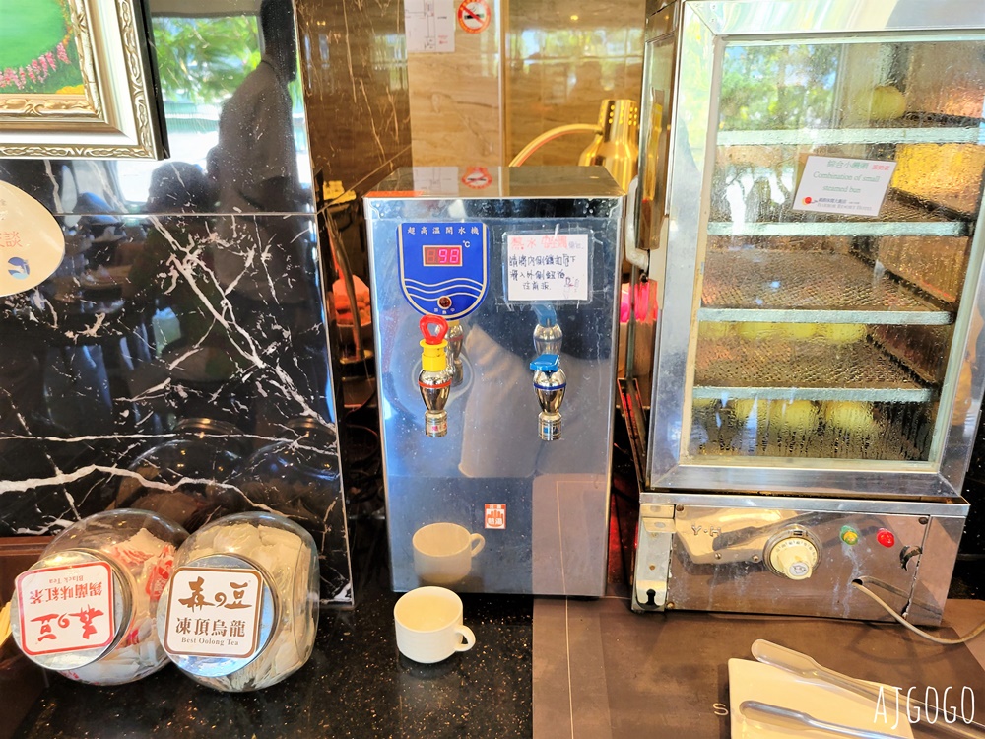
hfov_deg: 67.3
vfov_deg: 53.1
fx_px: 740
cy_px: 370
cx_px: 492
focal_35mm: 26
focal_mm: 5.4
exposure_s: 1/40
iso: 200
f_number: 1.8
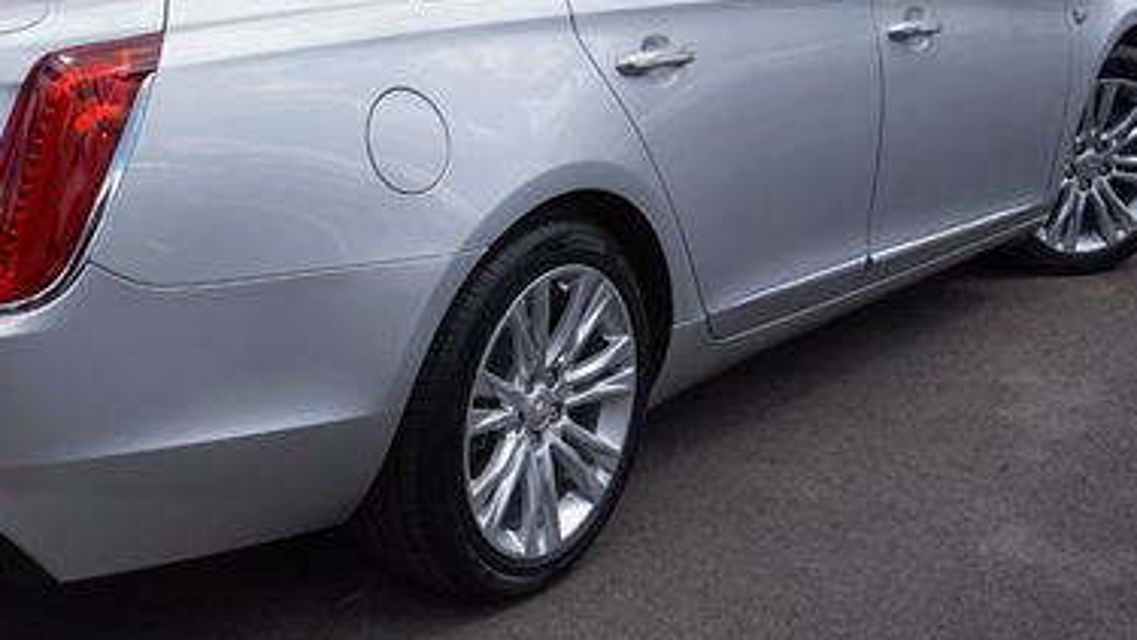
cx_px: 309
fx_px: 1779
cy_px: 152
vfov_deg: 20.2
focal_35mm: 59
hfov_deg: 34.8
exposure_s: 1/250
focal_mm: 22
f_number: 8
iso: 100
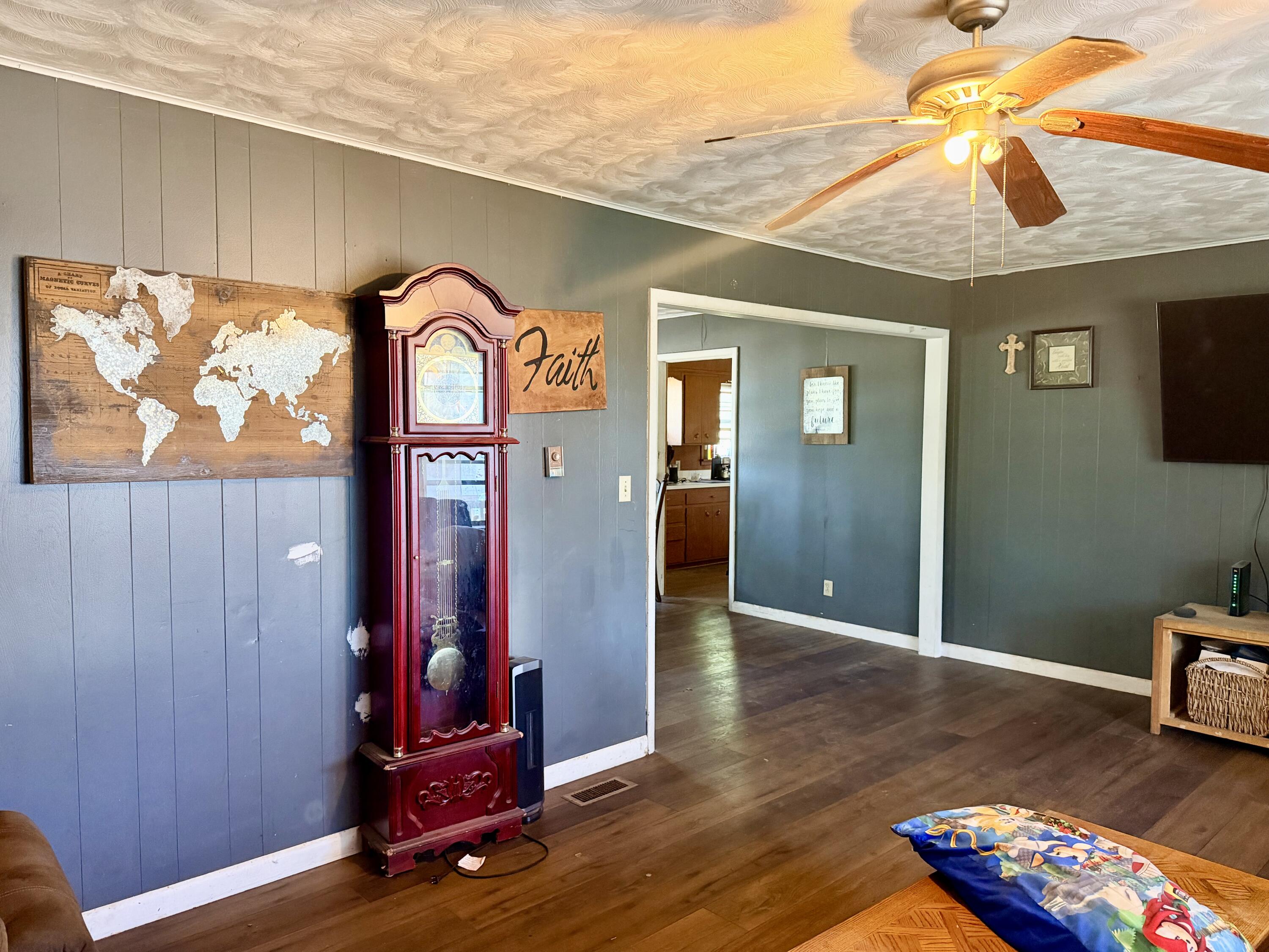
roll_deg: +0.1
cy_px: 476
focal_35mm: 24
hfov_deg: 71.6
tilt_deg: -2.8
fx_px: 880
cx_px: 634
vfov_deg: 56.8
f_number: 1.78
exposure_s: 1/40
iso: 800
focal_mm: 6.76
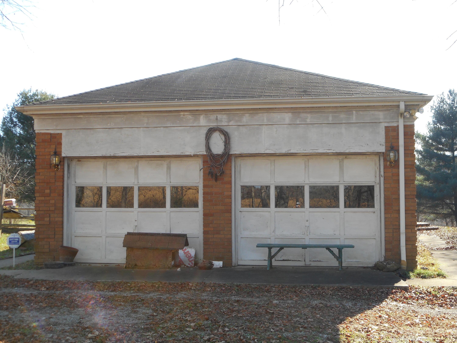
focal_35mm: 44
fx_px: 581
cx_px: 228
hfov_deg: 42.9
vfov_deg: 32.9
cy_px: 172
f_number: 4.7
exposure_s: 1/125
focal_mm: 7.9
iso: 80
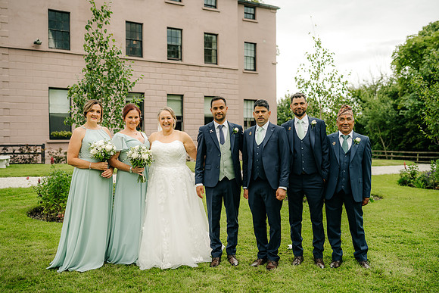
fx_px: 427
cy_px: 146
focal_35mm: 35
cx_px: 220
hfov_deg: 54.4
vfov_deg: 37.9
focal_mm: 35
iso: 100
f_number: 2.2
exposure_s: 1/640
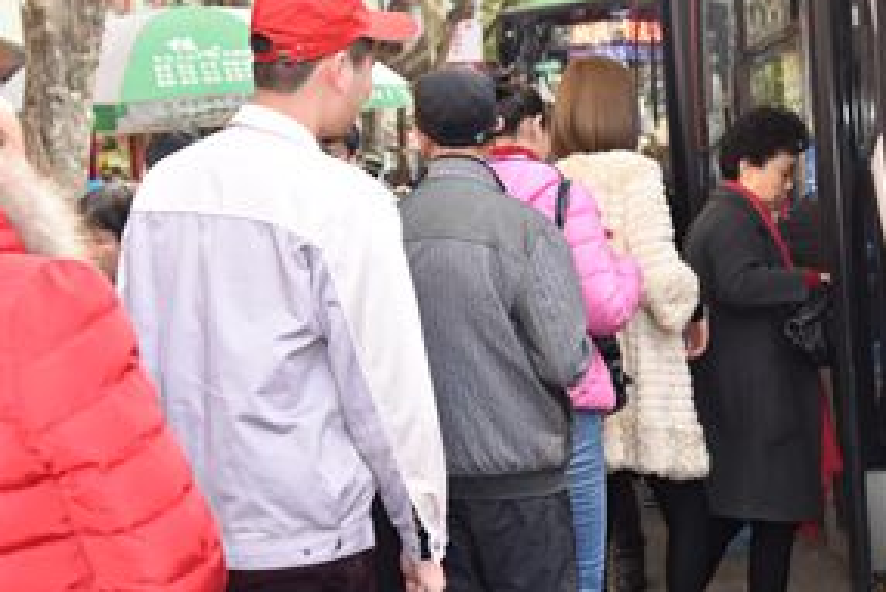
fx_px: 1724
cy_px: 319
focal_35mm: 70
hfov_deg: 28.7
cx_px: 551
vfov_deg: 19.5
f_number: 5
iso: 800
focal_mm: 40
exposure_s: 1/100
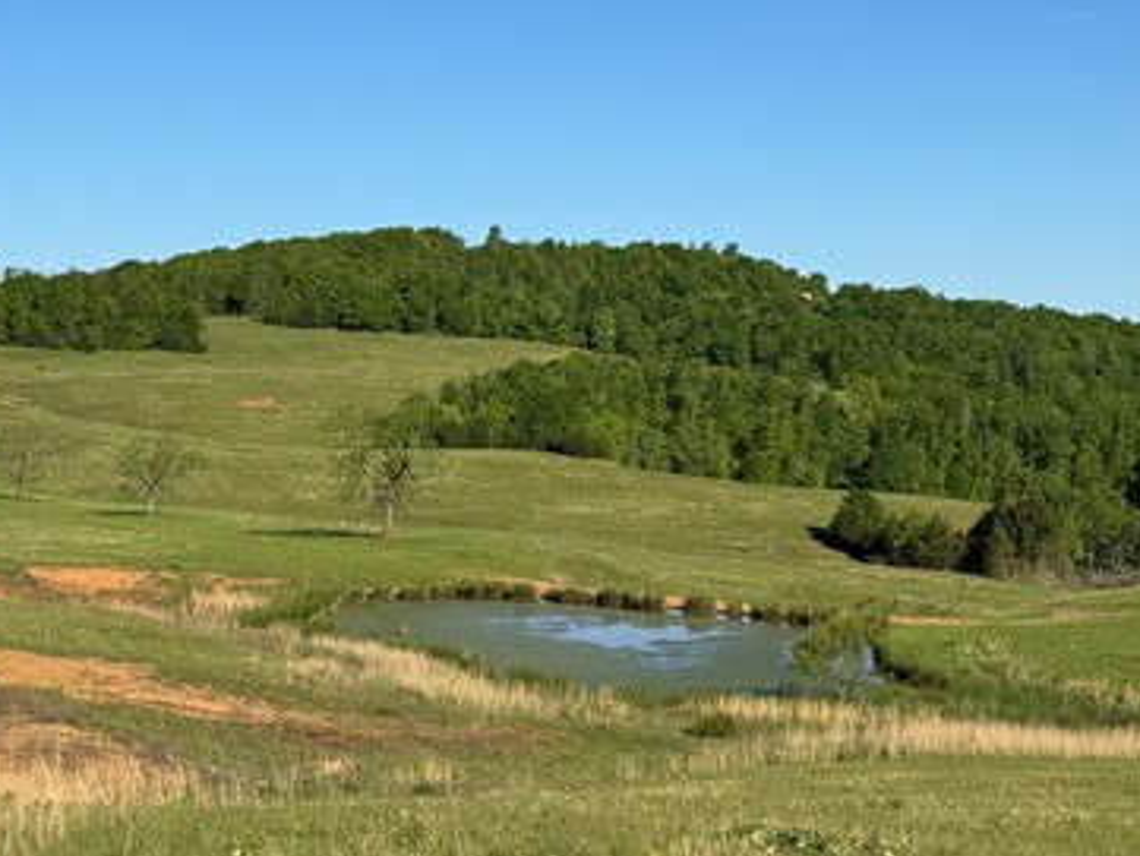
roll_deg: -0.5
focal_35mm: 68
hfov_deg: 28.6
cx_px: 565
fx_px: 2240
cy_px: 325
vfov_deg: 21.6
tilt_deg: +0.6
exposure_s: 1/6410
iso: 80
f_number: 1.78
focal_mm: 6.76
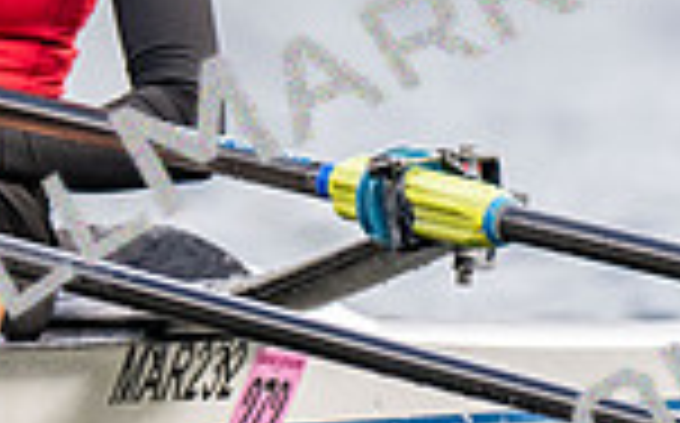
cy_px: 20
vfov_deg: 0.4
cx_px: -563
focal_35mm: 3522
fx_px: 65198
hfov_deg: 0.6
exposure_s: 1/2500
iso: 560
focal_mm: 600
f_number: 4
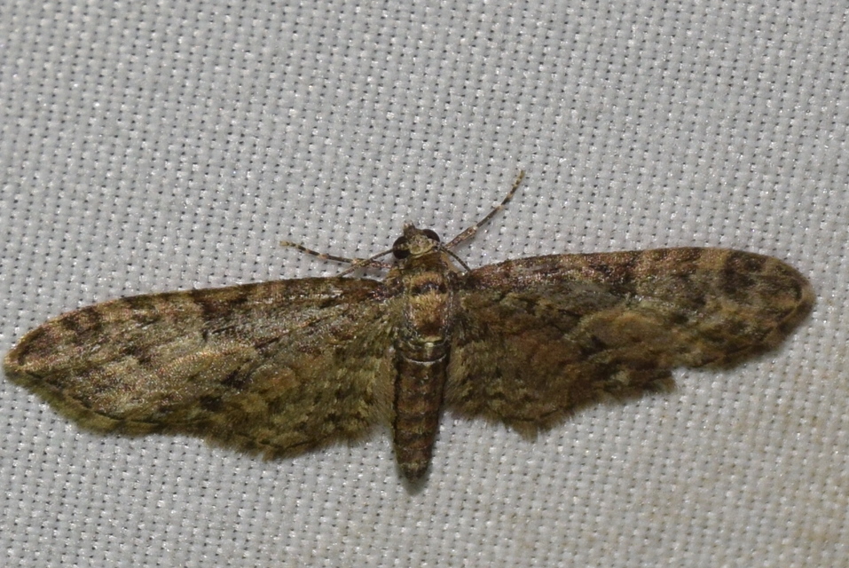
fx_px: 4957
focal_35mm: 210
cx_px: 424
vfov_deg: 6.6
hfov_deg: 9.8
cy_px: 284
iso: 400
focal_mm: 140
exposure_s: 1/160
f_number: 10
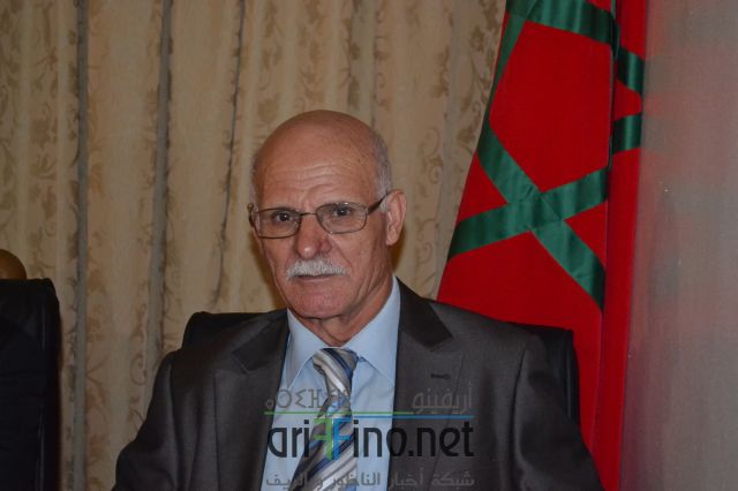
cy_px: 246
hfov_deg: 24.6
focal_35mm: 82
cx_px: 369
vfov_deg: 16.5
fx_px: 1690
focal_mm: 55
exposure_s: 1/60
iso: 3200
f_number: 5.6
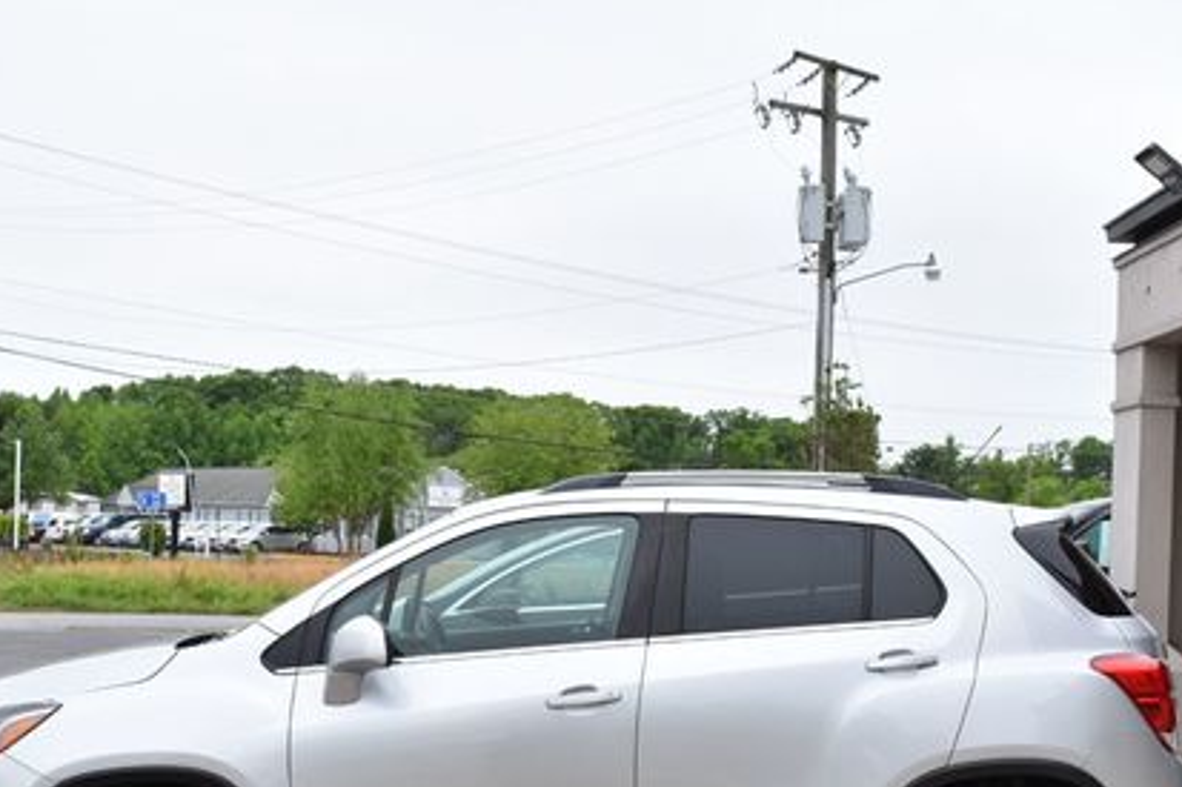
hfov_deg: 32.0
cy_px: 575
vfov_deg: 21.5
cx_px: 612
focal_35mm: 63
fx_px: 2060
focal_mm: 27
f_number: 8
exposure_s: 1/250
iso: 320
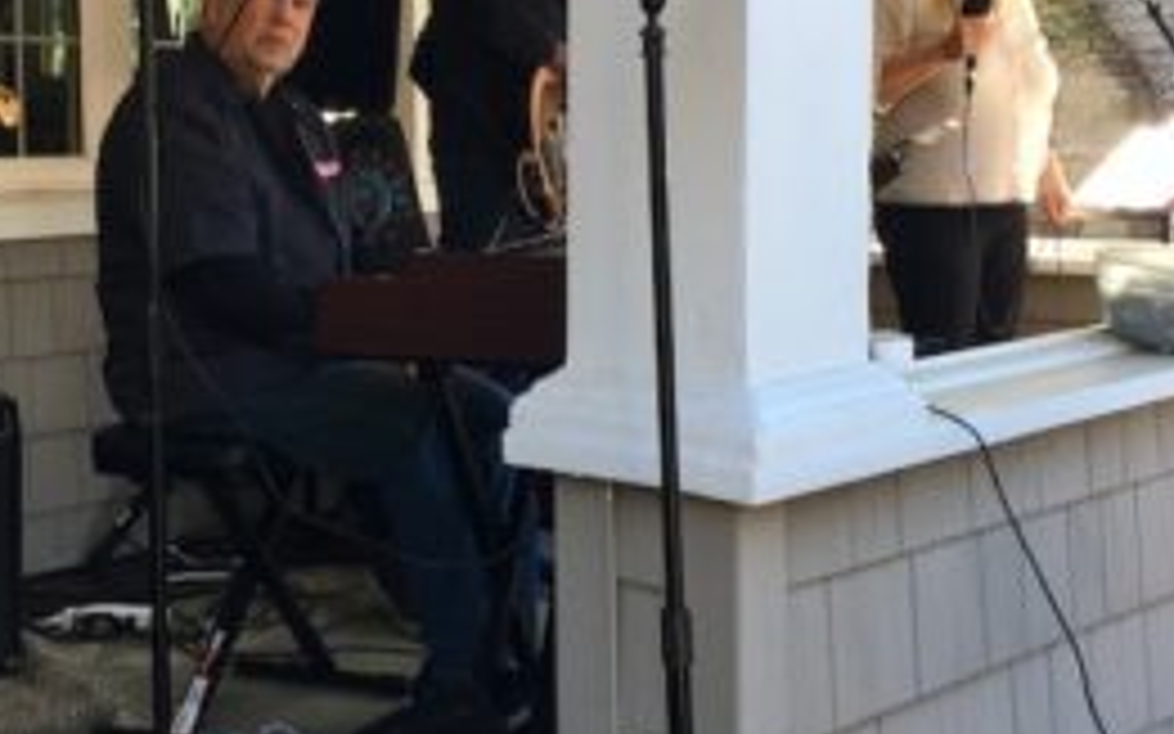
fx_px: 1887
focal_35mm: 59
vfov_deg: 21.8
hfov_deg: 34.4
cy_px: 191
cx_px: 445
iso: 32
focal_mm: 4.15
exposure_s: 1/120
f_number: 2.2
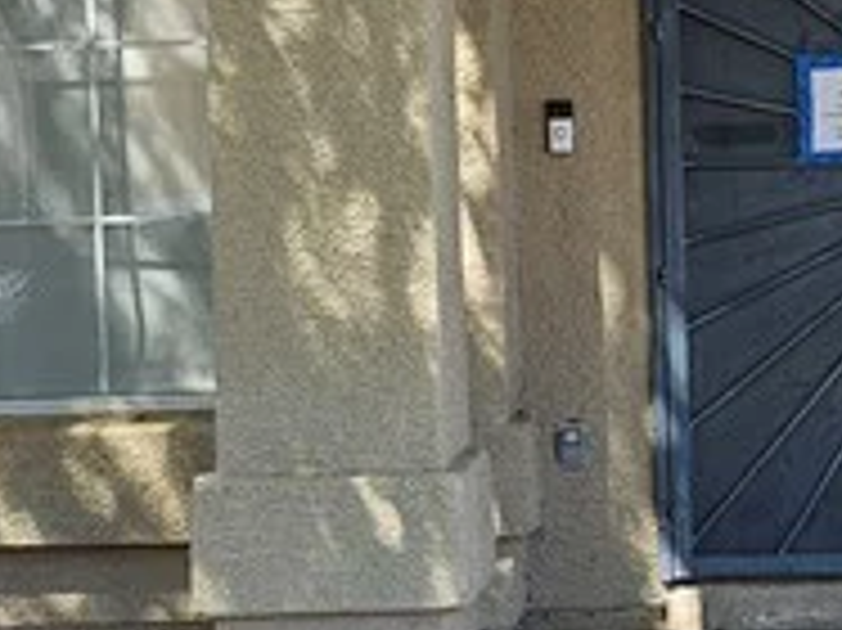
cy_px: 225
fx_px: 3063
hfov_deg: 15.6
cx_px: 630
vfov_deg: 11.7
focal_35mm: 126
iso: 10
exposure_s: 1/243
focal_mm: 6.3
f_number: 1.7
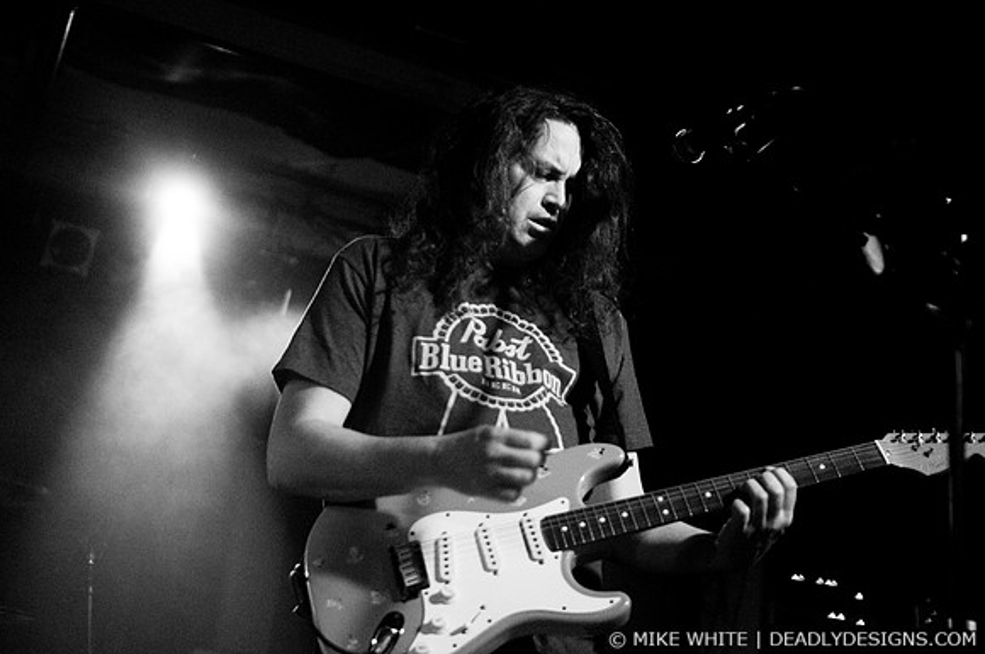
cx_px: 492
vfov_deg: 29.8
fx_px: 1230
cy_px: 327
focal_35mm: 45
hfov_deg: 43.7
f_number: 1.8
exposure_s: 1/60
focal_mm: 30
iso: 1000
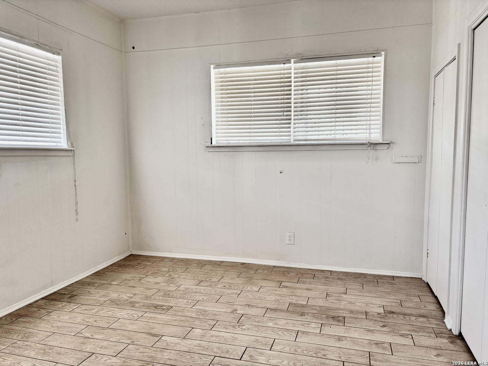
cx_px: 244
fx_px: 367
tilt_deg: -5.2
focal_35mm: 26
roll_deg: +0.4
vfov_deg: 53.1
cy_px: 183
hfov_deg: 67.3
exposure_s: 1/60
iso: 100
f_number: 1.6
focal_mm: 5.96
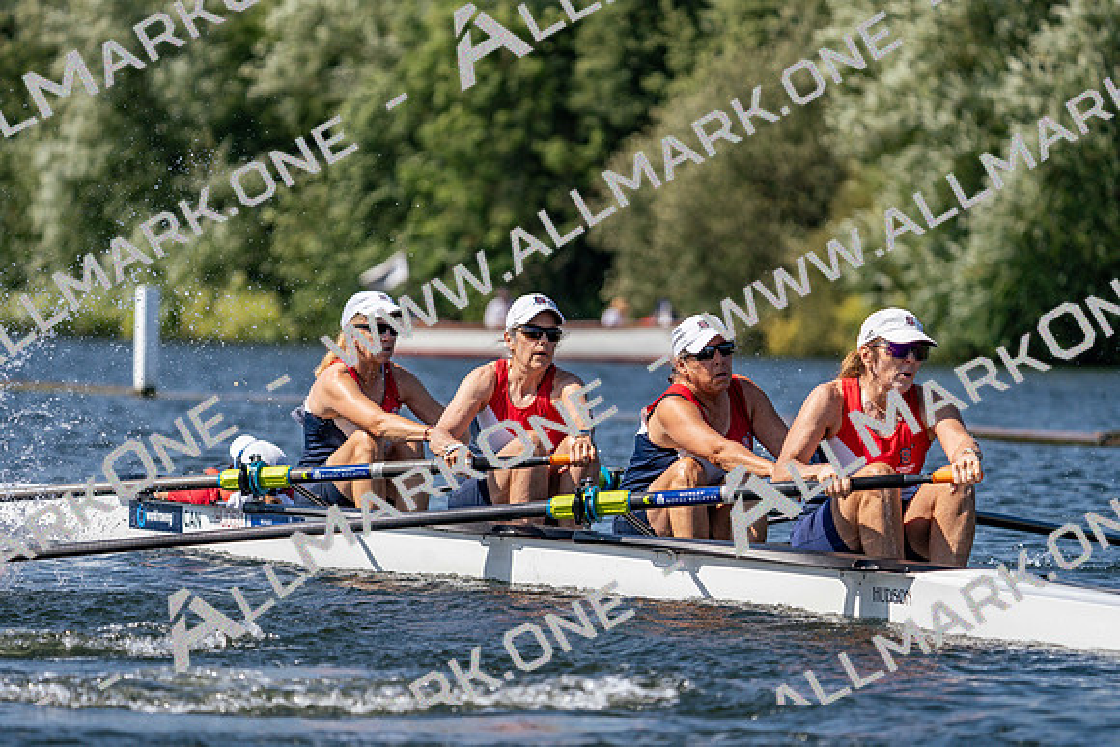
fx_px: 8557
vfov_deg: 5.0
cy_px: 374
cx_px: 560
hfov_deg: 7.5
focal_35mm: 275
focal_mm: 275
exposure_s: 1/2000
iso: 200
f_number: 5.6
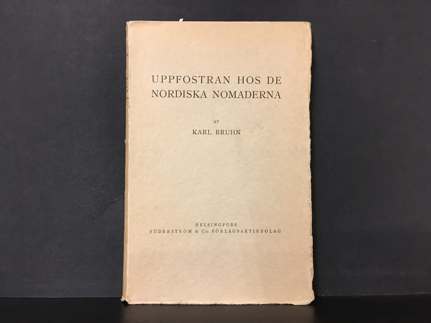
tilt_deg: -55.8
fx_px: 361
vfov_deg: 48.2
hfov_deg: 61.7
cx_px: 216
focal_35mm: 29
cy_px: 162
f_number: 2.2
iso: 250
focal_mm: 4.15
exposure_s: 1/17
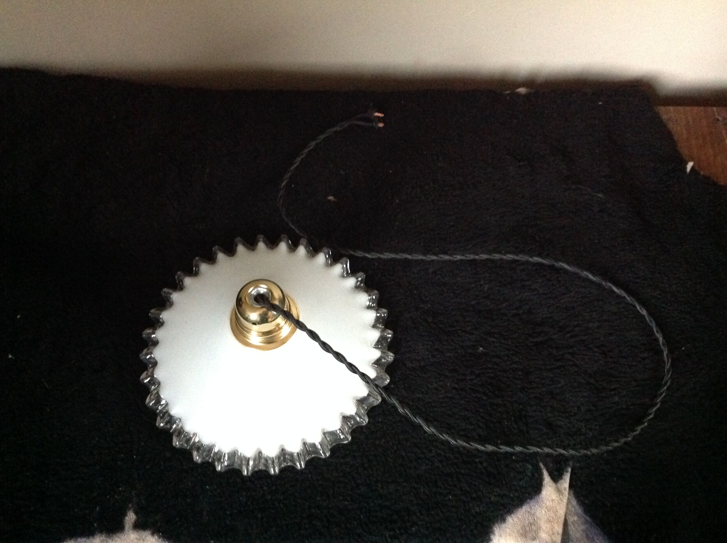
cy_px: 272
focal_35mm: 35
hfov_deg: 52.7
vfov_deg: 40.6
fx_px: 734
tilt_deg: -65.8
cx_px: 364
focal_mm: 4.28
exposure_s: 1/15
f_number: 2.4
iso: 800
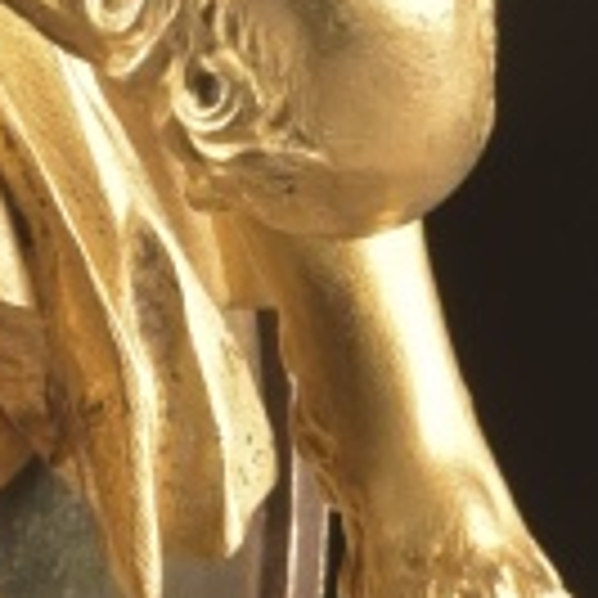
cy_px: -643
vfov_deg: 1.1
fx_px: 29884
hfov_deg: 1.1
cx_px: 16
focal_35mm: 1529
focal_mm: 200
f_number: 20
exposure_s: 1/125
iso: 400
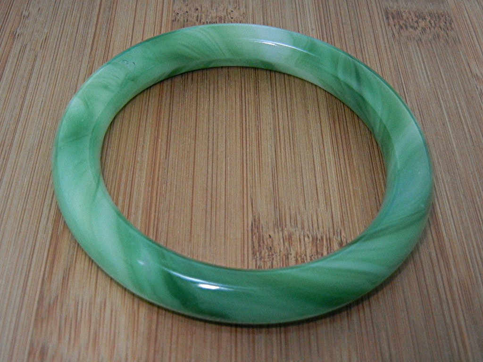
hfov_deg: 42.1
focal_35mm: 45
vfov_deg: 32.2
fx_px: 628
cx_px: 242
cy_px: 181
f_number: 7.6
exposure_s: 1/30
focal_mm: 8.1
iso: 800
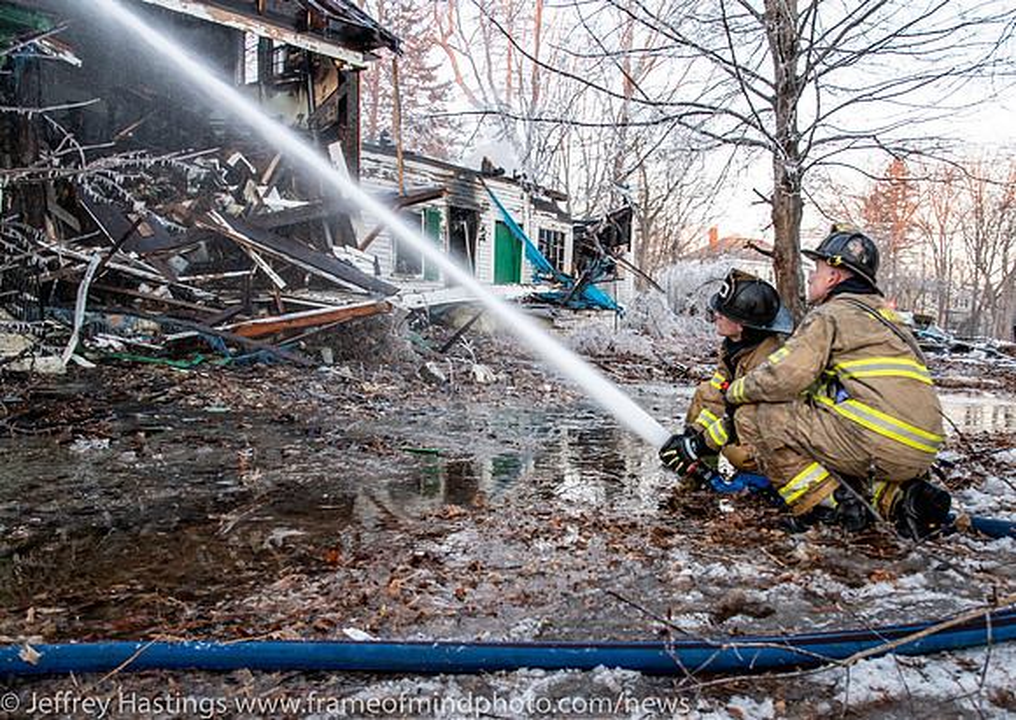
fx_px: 786
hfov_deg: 65.5
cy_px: 392
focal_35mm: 27
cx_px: 575
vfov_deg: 49.2
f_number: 4.5
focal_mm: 16
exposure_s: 1/160
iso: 1250
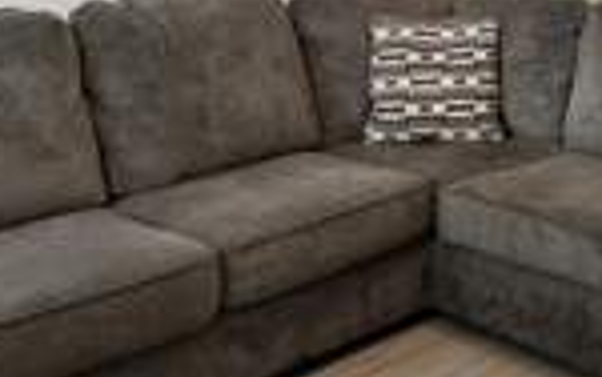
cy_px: -74
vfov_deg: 24.0
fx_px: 805
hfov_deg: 36.5
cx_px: 614
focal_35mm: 49
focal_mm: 10
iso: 200
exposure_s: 1/10
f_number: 8
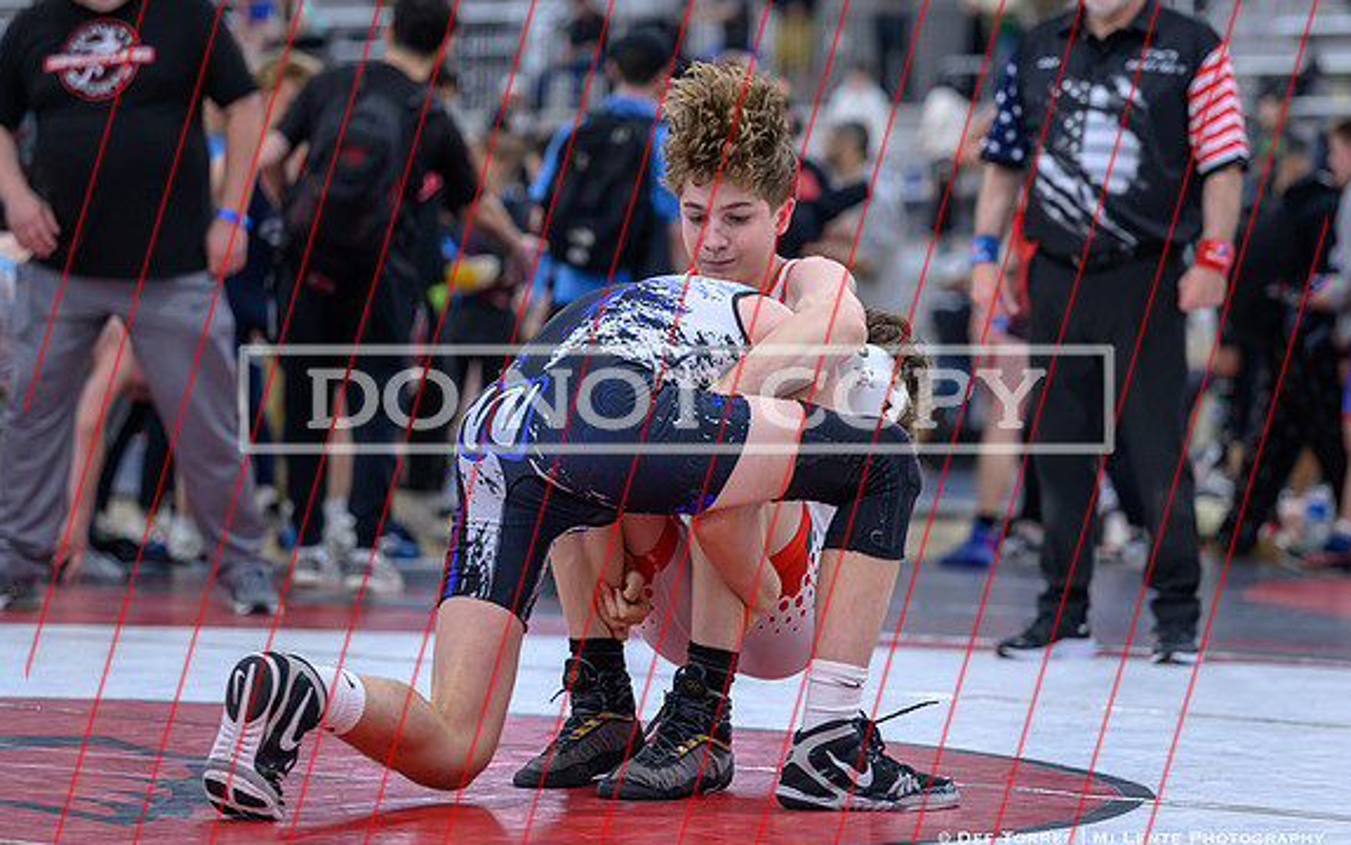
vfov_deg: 9.0
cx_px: 714
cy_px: 380
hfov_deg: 14.3
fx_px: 5377
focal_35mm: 146
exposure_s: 1/640
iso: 900
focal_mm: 100
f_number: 2.8
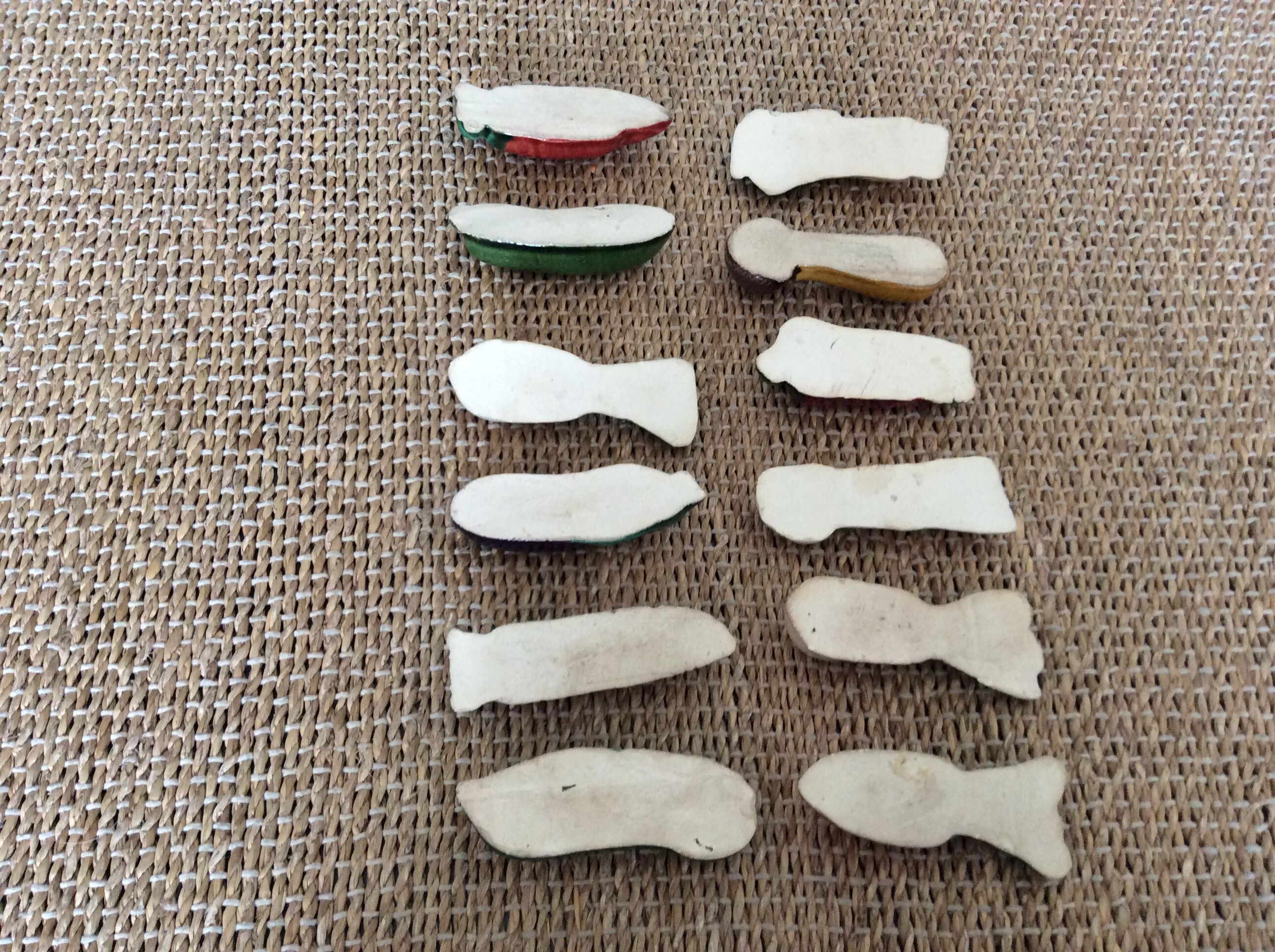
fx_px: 1177
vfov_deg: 44.1
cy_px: 476
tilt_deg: -62.7
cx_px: 638
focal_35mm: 32
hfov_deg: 56.9
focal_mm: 3.3
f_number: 2.4
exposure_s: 1/25
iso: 125
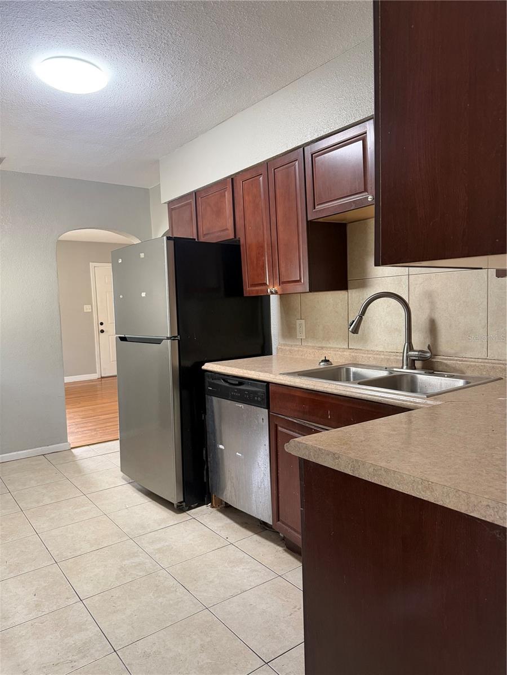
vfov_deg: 71.6
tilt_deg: -4.6
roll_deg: +2.0
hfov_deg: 56.8
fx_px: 469
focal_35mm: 24
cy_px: 338
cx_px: 254
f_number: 1.78
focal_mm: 6.76
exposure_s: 1/60
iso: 320
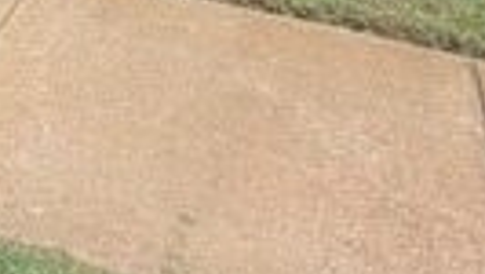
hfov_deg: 26.2
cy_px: -427
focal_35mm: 71
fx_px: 914
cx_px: -111
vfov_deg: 12.4
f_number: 2.2
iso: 40
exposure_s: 1/992
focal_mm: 1.74
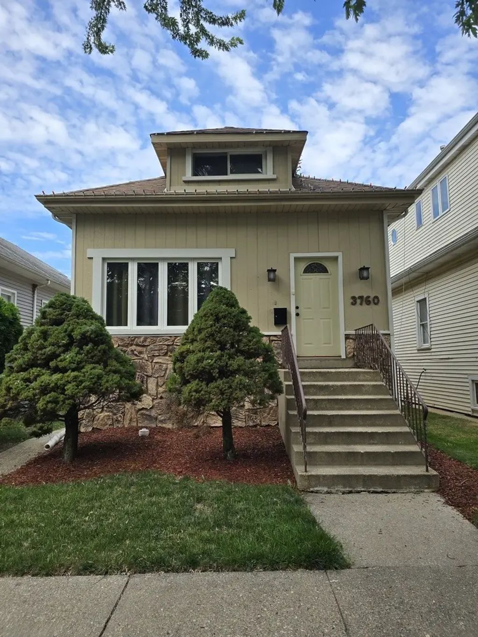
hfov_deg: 58.9
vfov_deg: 73.9
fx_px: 423
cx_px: 239
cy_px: 318
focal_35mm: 23
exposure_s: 1/401
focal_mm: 6.3
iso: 12
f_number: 1.7
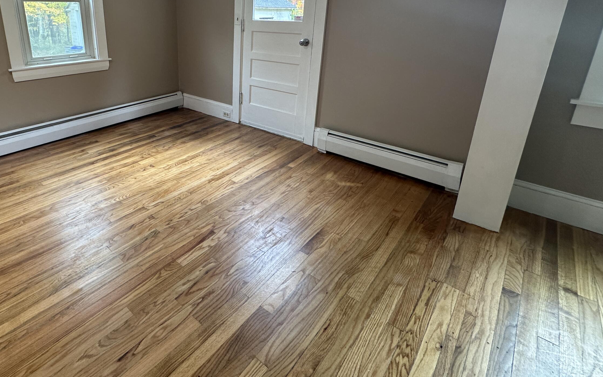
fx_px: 329
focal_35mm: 20
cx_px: 206
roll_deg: +0.1
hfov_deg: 82.5
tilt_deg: -16.6
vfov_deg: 57.6
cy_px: 110
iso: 160
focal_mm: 2.22
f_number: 2.2
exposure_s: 1/120
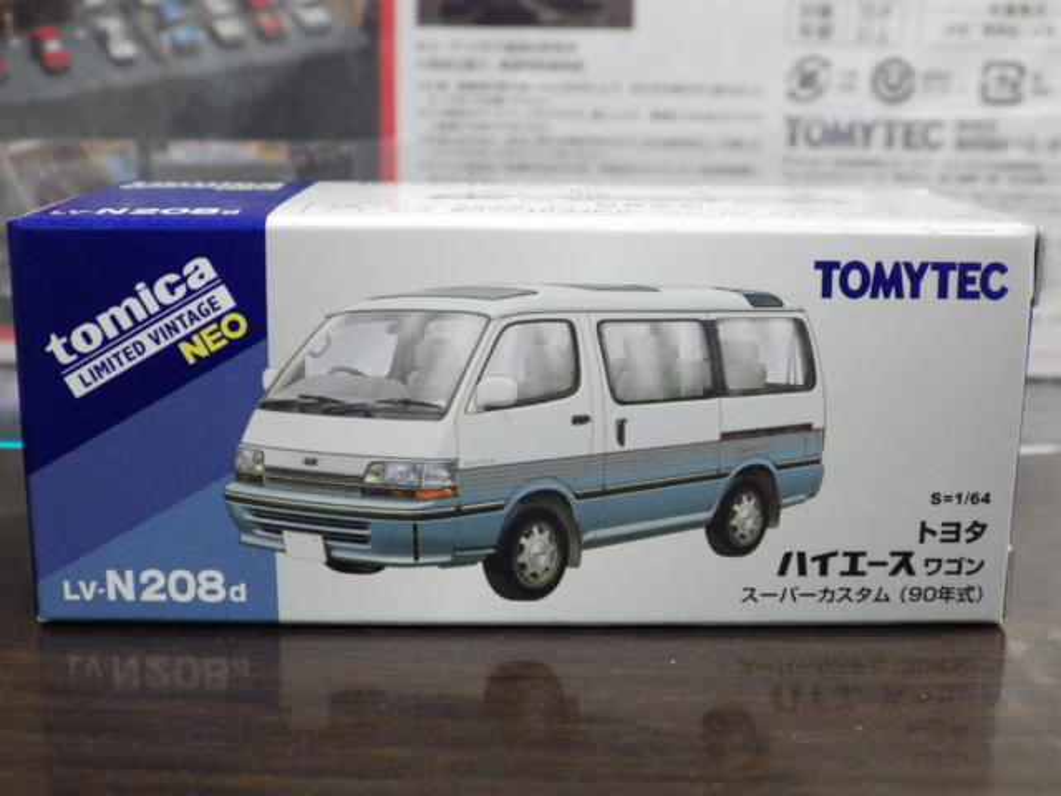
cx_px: 530
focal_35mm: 50
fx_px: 1533
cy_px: 398
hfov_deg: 38.2
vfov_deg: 29.1
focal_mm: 9
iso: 800
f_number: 3.8
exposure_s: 1/30
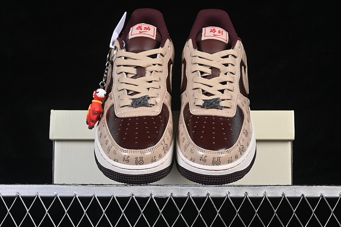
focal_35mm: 75
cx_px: 170
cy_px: 114
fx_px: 710
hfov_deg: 27.0
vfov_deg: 18.2
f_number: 7.1
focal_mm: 50
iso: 160
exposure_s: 1/60
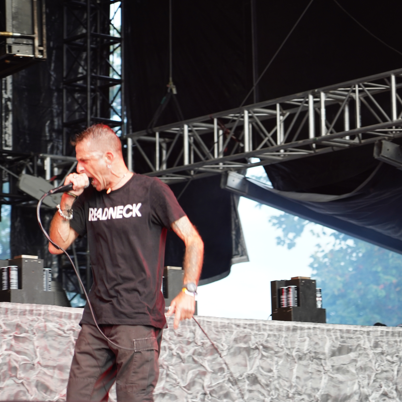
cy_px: 191
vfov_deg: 12.2
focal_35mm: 143
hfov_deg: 12.2
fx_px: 1879
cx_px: 213
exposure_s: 1/125
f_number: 4
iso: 800
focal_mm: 105
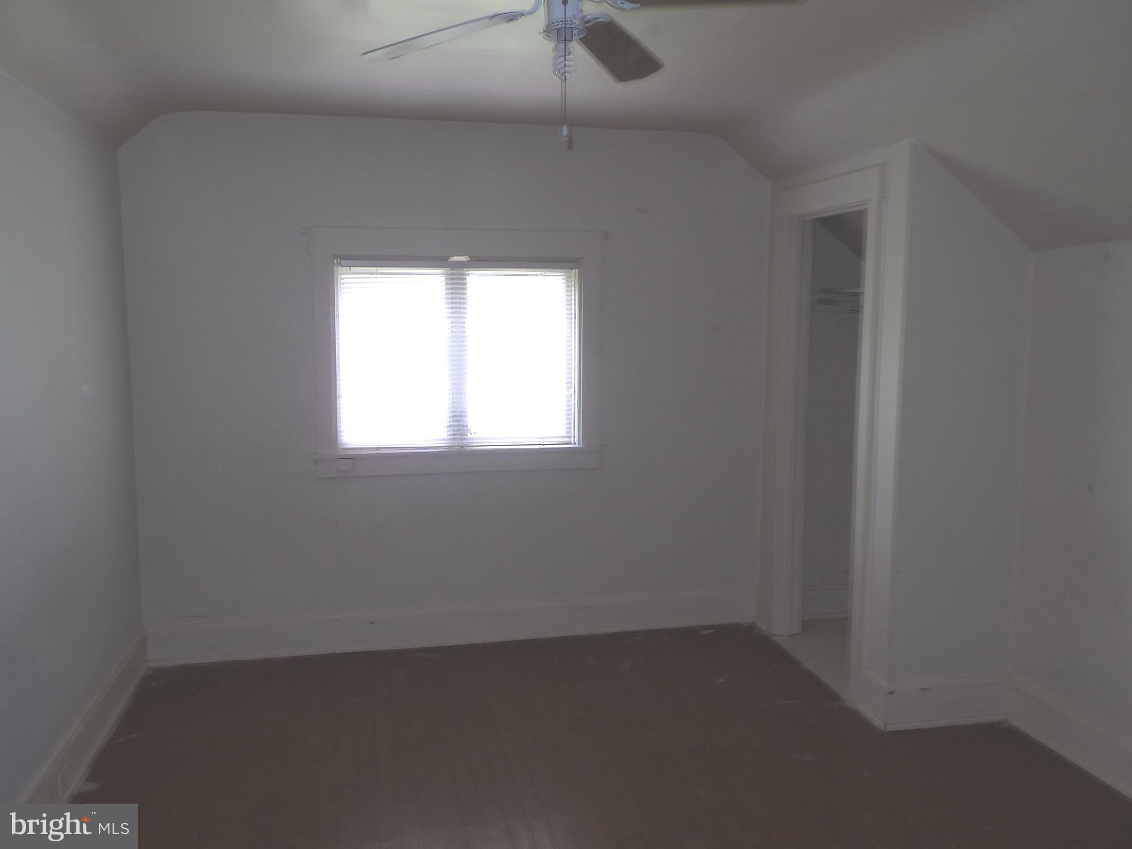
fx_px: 883
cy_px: 424
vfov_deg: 51.4
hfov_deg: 65.3
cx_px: 566
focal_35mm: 27
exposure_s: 1/60
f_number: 3.2
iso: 125
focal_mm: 5
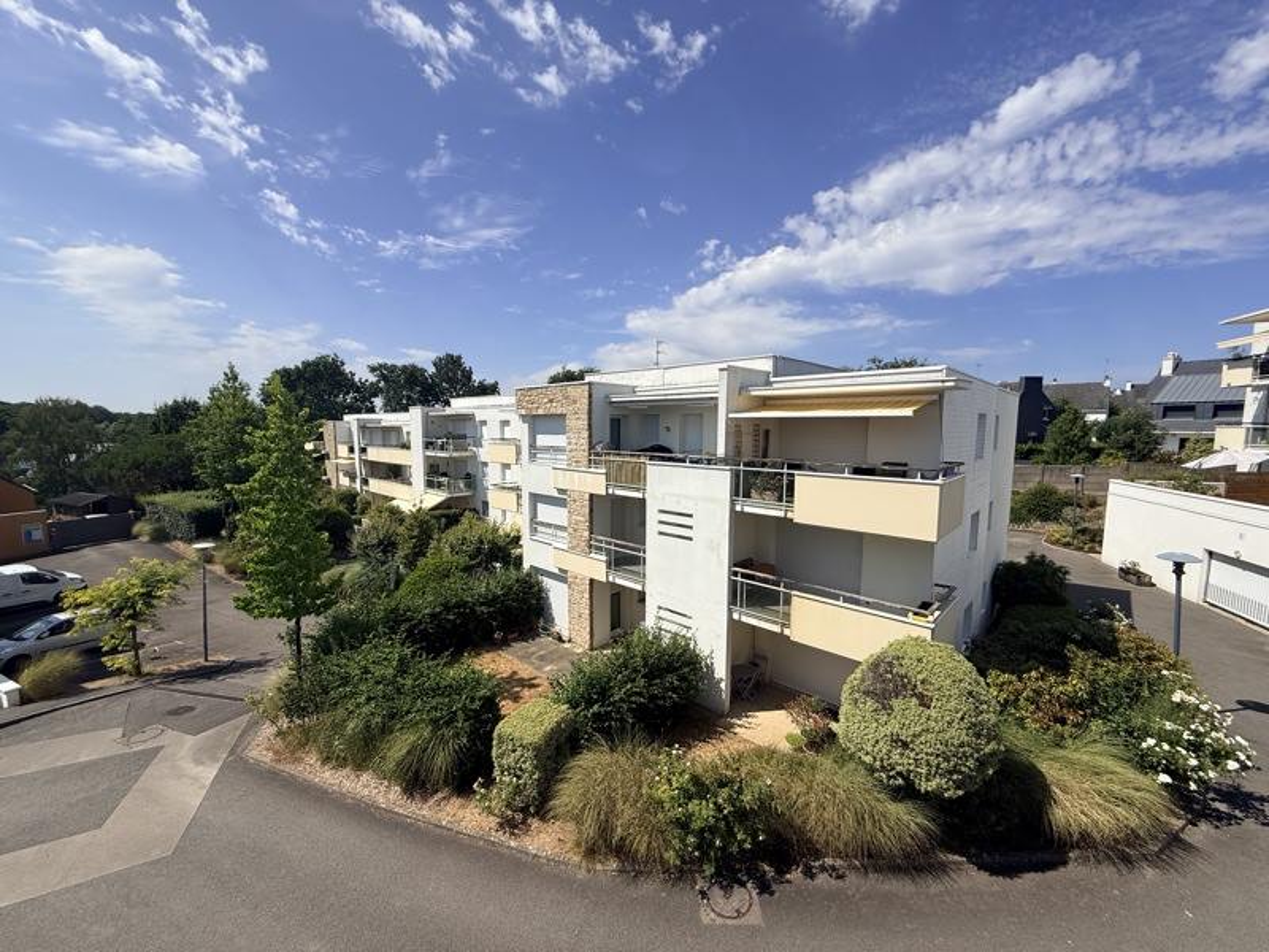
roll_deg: -0.5
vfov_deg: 85.7
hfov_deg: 102.1
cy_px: 476
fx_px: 513
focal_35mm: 14
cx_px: 634
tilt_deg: -5.4
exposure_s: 1/4425
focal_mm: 2.22
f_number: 2.2
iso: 50
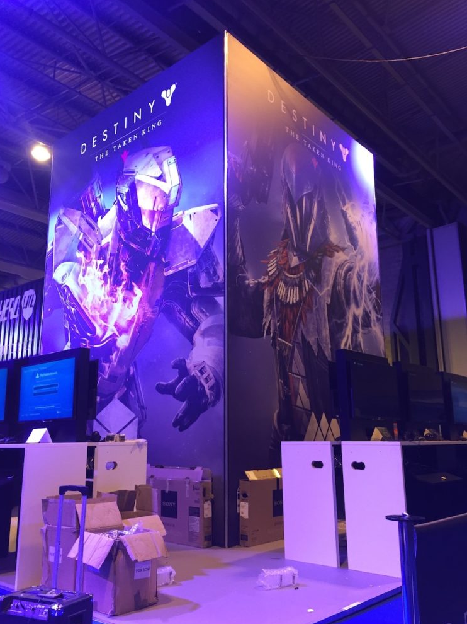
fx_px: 540
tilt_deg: +12.2
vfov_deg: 60.0
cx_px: 226
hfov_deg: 46.8
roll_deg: +1.1
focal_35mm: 30
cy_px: 319
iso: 125
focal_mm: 4.15
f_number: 2.2
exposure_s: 1/33
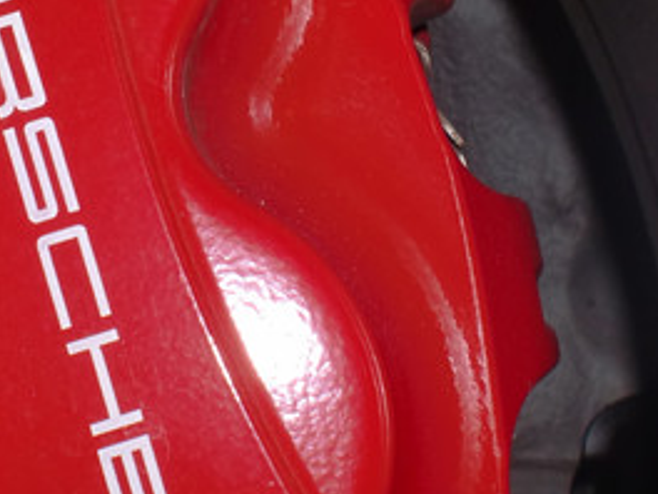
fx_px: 1616
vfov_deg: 17.3
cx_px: 157
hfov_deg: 22.8
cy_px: 137
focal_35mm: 85
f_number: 5.6
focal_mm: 6.3
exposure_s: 1/60
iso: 64
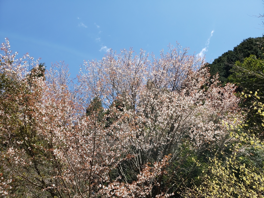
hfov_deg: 67.3
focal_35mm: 26
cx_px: 132
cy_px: 99
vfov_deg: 53.1
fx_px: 198
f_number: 2.4
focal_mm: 4.3
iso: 50
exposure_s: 1/970
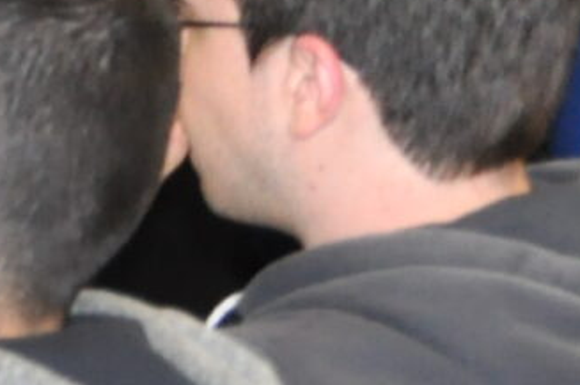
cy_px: -605
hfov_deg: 5.2
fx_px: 5663
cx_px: -1667
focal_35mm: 352
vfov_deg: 3.8
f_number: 4.2
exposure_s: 1/60
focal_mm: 30
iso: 800
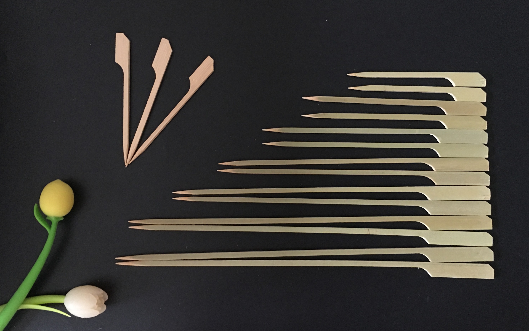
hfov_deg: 61.2
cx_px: 265
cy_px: 160
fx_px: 447
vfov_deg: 40.6
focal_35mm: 31
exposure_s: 1/4
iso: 125
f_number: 2.2
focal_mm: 4.15
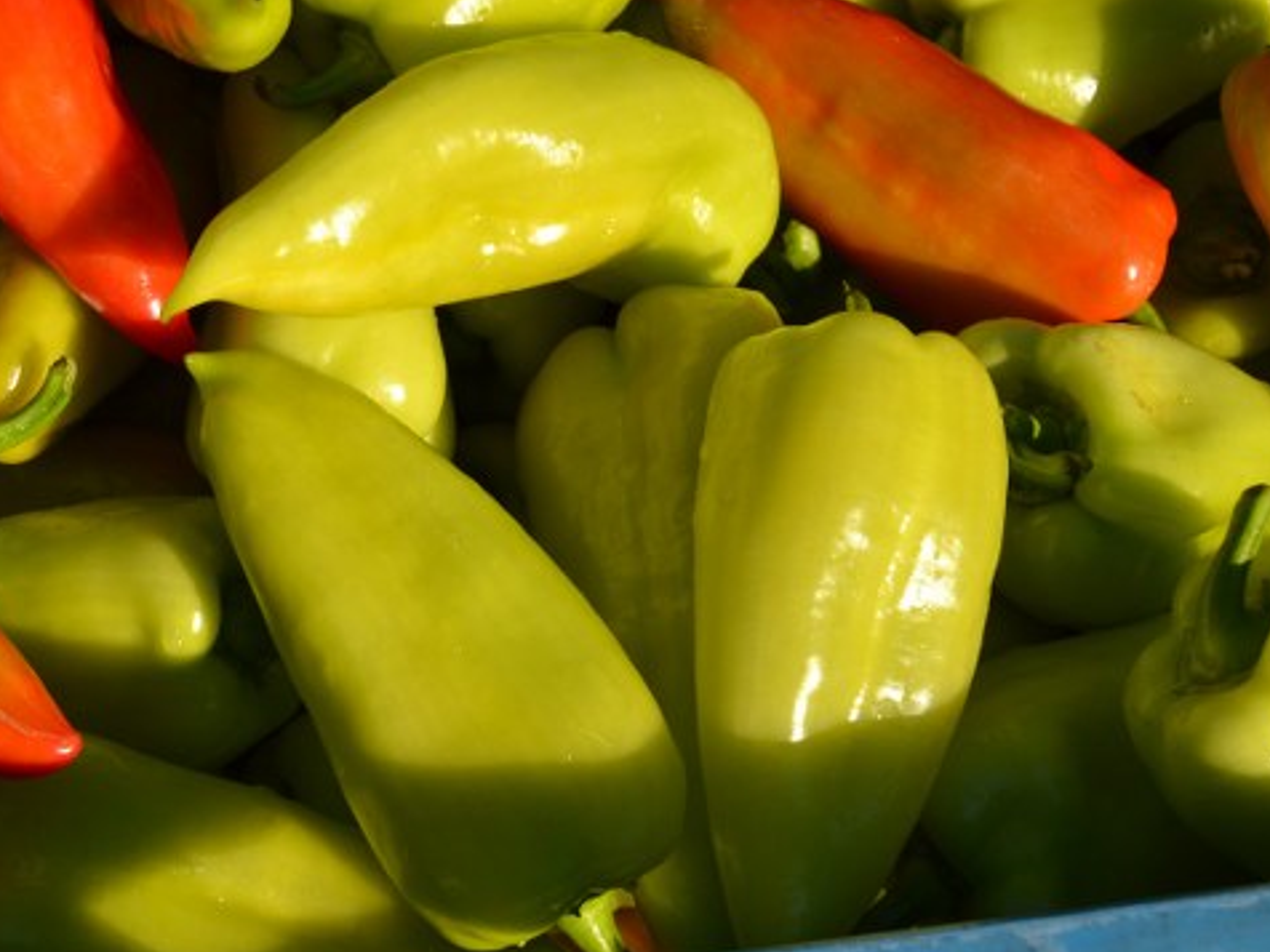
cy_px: 263
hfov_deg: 29.9
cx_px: 237
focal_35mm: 63
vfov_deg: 23.1
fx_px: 2311
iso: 100
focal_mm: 26
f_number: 8
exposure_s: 1/320
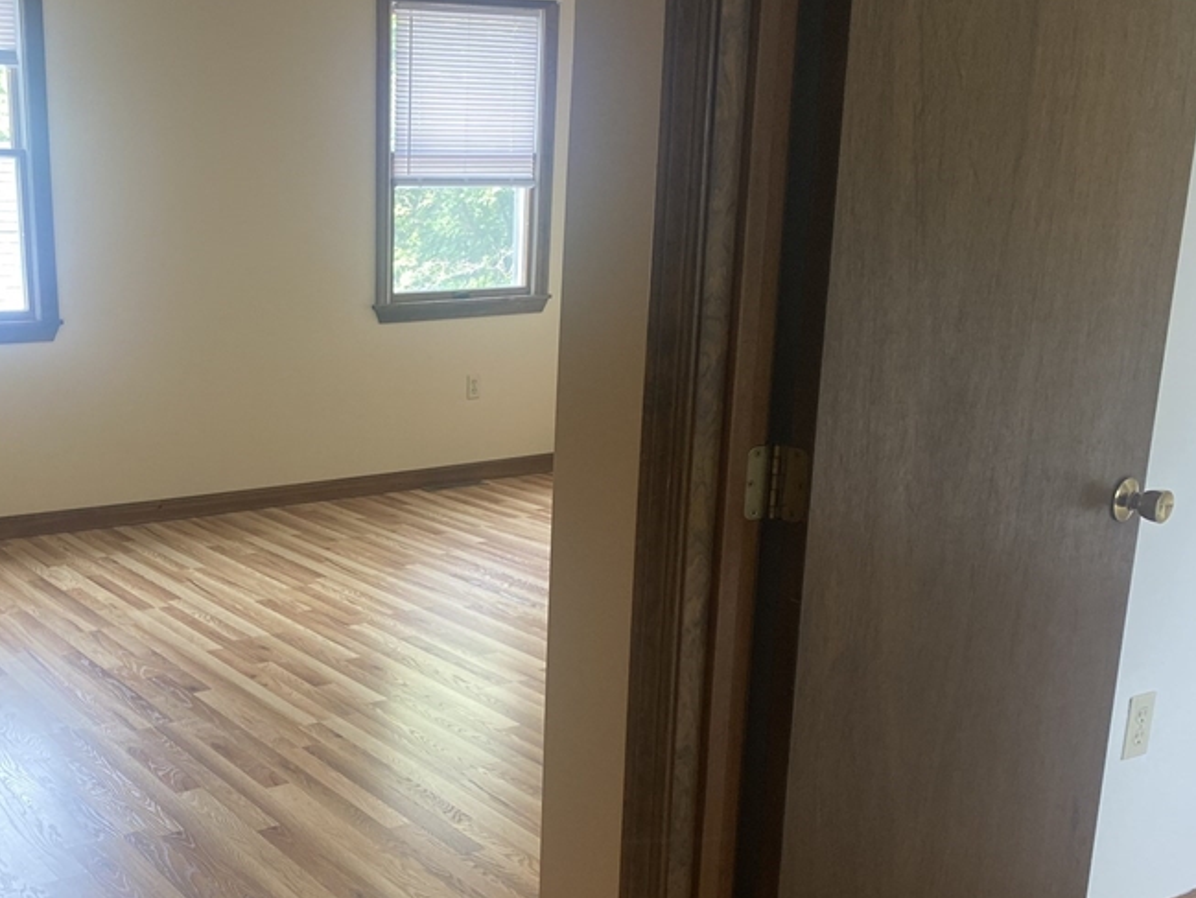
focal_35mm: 41
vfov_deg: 34.8
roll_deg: +0.9
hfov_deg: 44.3
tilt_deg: -15.1
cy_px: 596
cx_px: 308
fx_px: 1417
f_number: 1.8
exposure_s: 1/60
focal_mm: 4.25
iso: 100
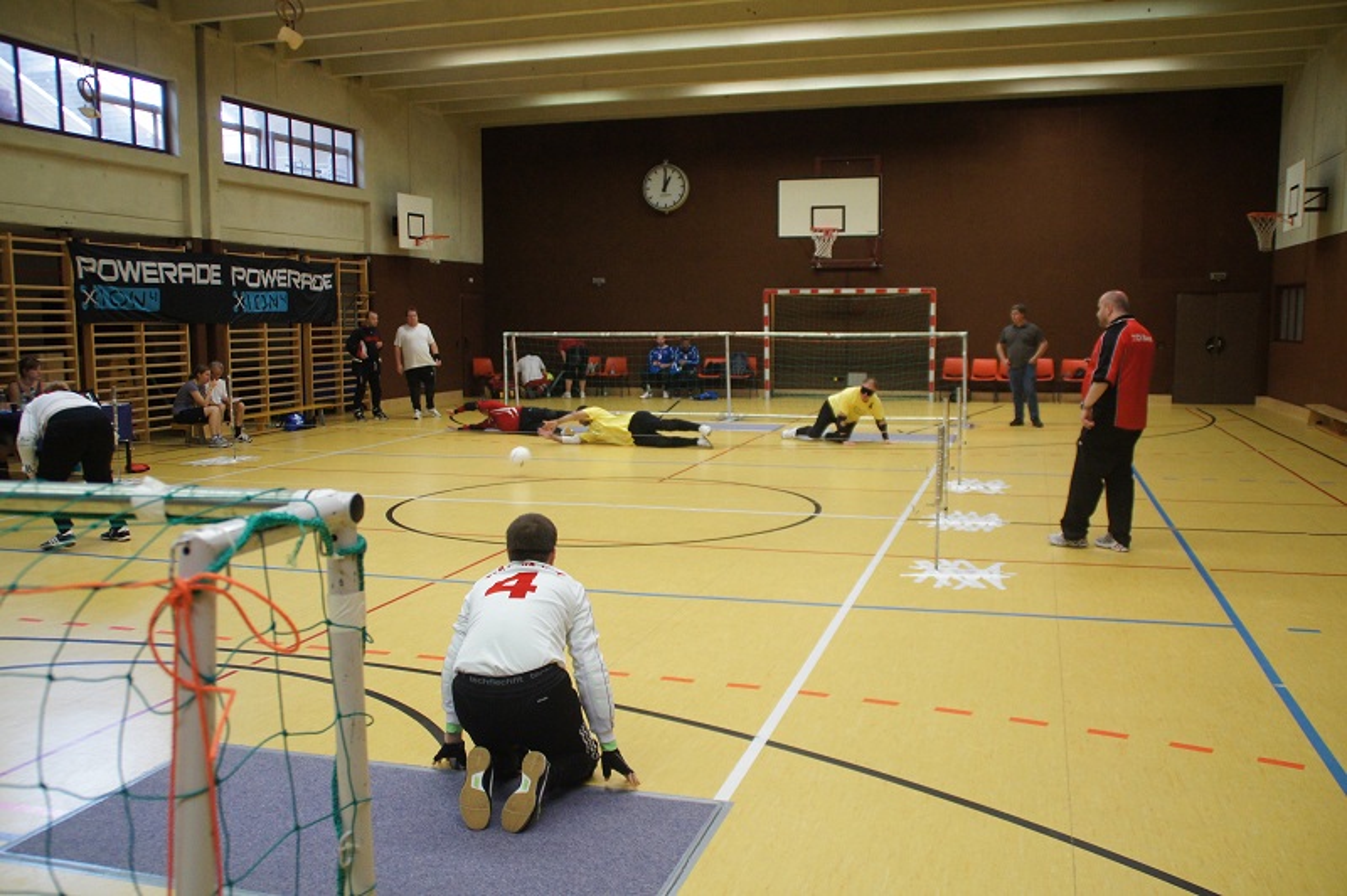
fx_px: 1234
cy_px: 448
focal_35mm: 33
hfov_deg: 57.3
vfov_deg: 39.9
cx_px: 674
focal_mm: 22
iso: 1600
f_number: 3.5
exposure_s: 1/125
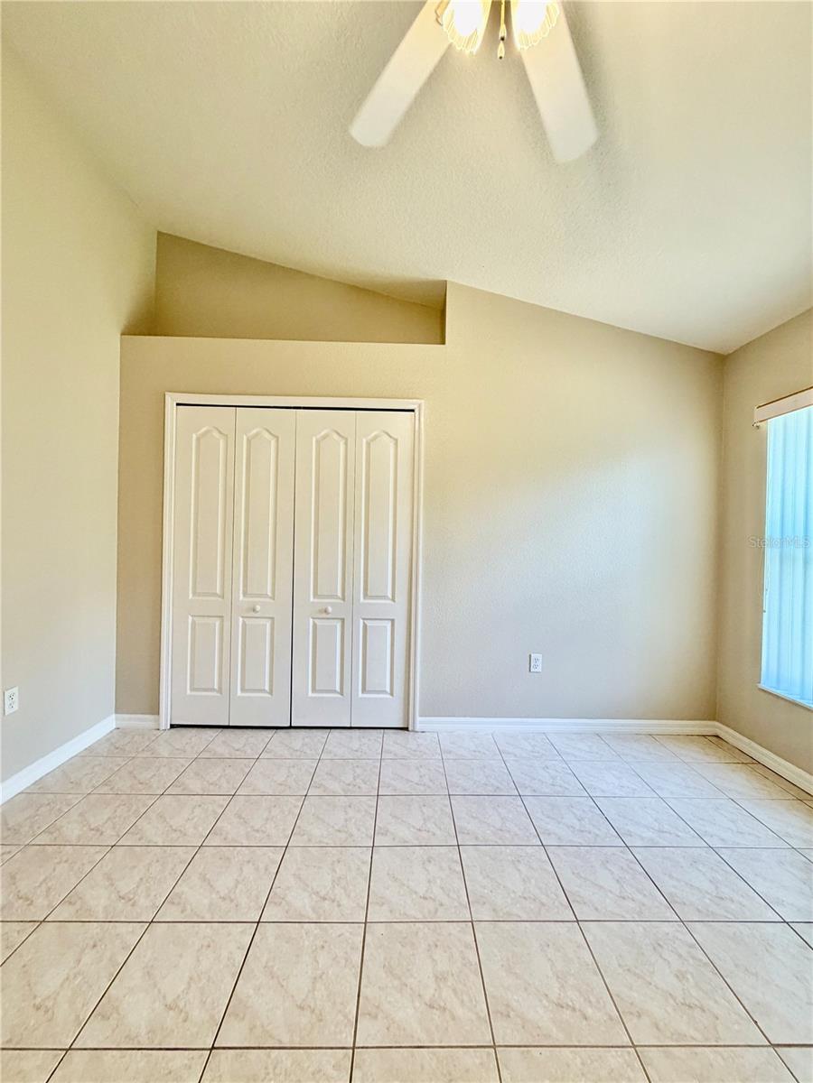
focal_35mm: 14
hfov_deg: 85.7
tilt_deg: -0.1
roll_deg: -1.7
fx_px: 438
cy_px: 542
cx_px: 406
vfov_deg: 102.1
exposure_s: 1/120
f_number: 2.2
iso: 200
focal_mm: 2.22
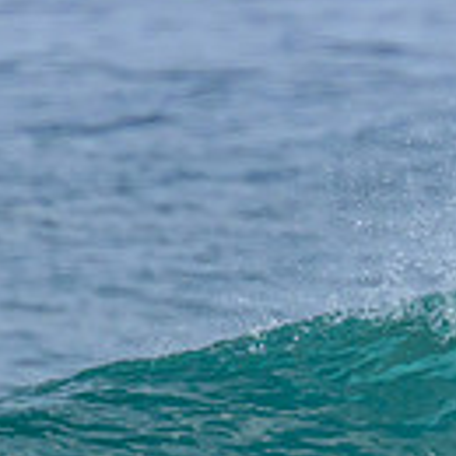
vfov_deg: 0.4
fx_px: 59048
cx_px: 866
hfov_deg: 0.4
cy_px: 428
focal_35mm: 3962
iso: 900
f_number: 11
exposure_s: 1/2000
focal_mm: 800
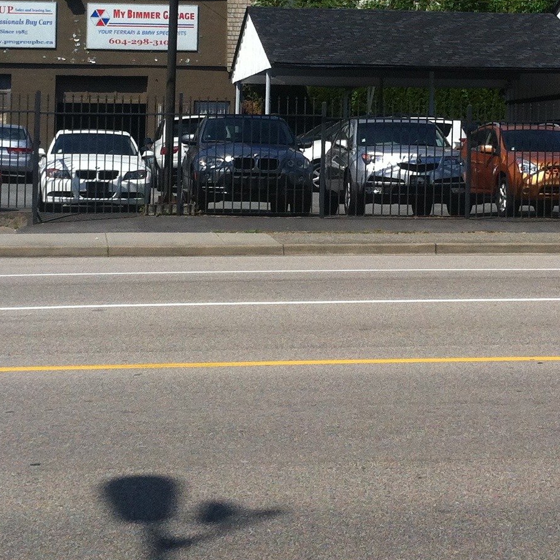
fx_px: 1629
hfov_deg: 19.5
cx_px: 312
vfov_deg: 19.4
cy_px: 146
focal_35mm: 89
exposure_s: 1/1436
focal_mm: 3.85
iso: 80
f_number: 2.8
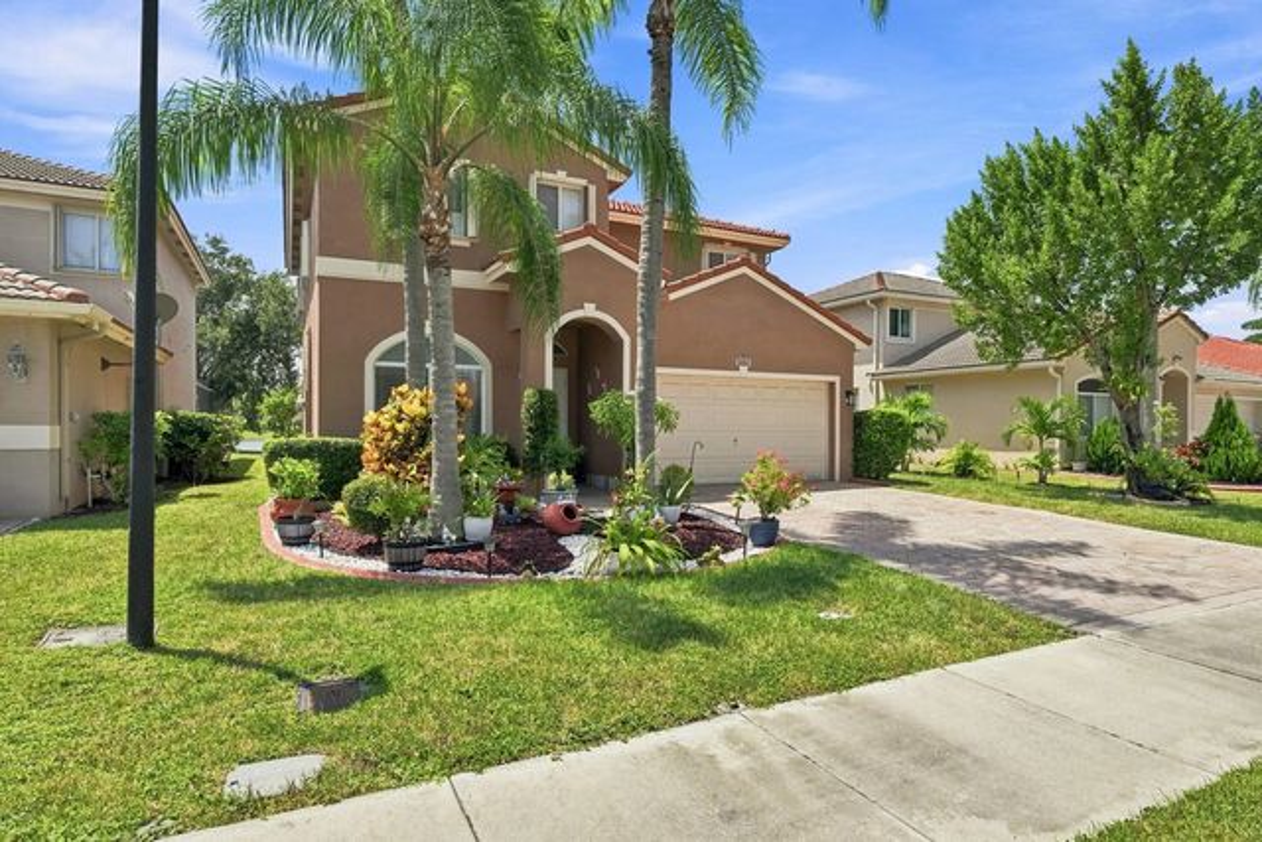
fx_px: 666
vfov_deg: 64.6
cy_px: 421
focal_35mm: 19
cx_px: 631
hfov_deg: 86.9
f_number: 9
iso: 100
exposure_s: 1/640
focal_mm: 19
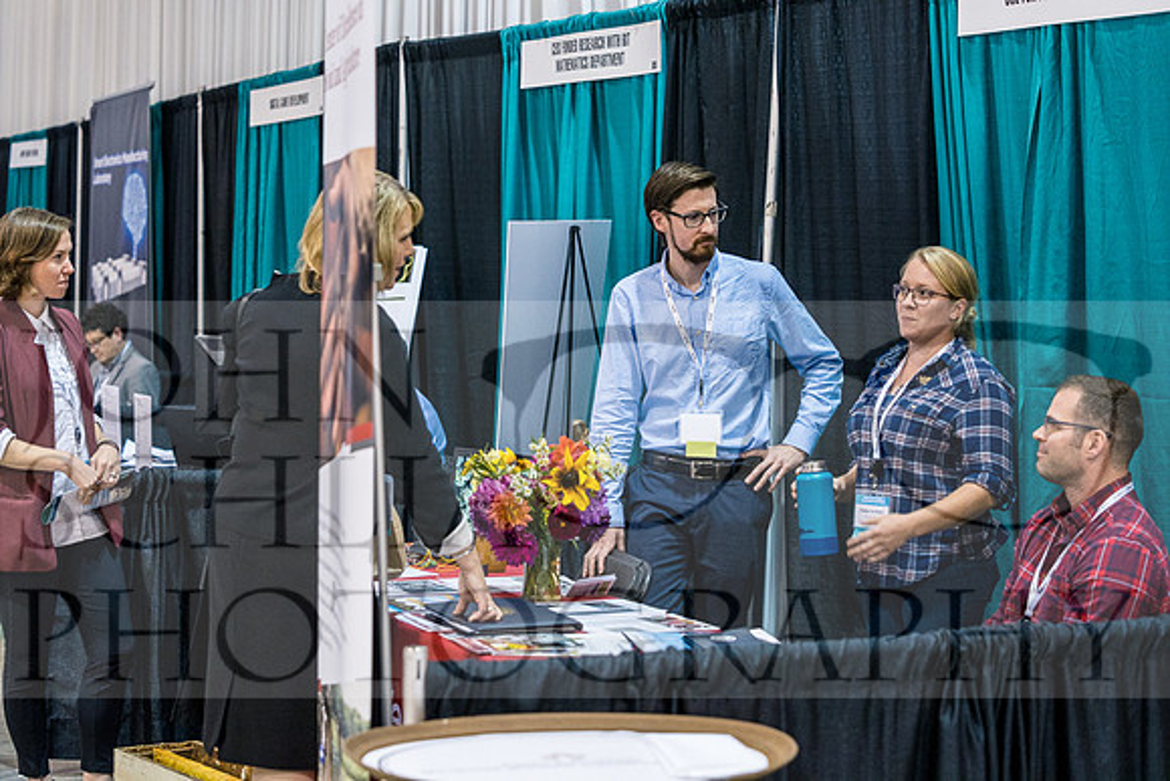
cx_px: 585
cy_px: 390
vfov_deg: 19.5
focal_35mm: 70
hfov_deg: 28.8
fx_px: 2275
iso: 3200
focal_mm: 70
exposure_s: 1/125
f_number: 3.5
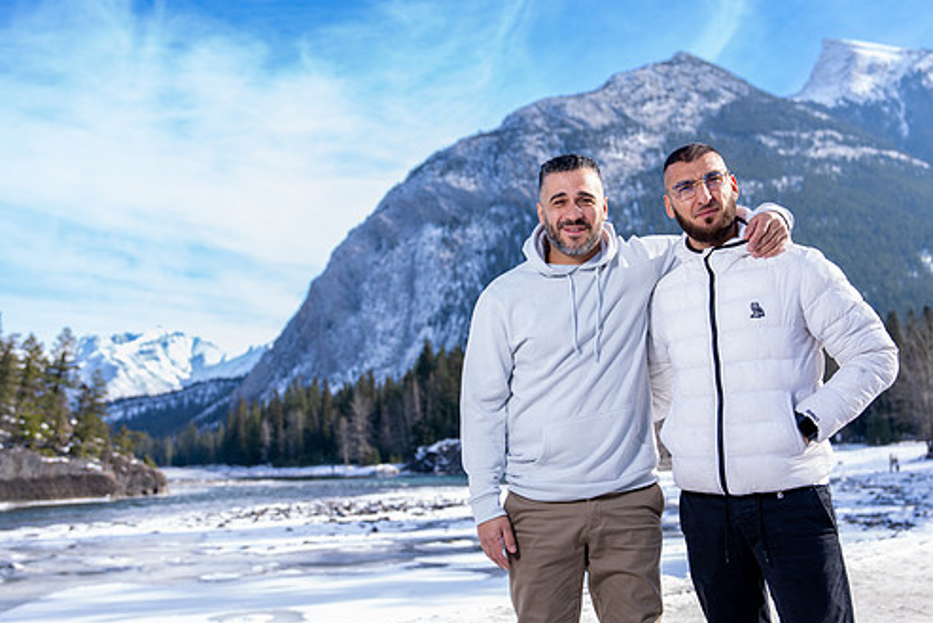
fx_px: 1037
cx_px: 494
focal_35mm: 40
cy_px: 363
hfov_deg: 48.4
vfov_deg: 33.4
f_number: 2.8
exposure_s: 1/400
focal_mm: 34
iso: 50
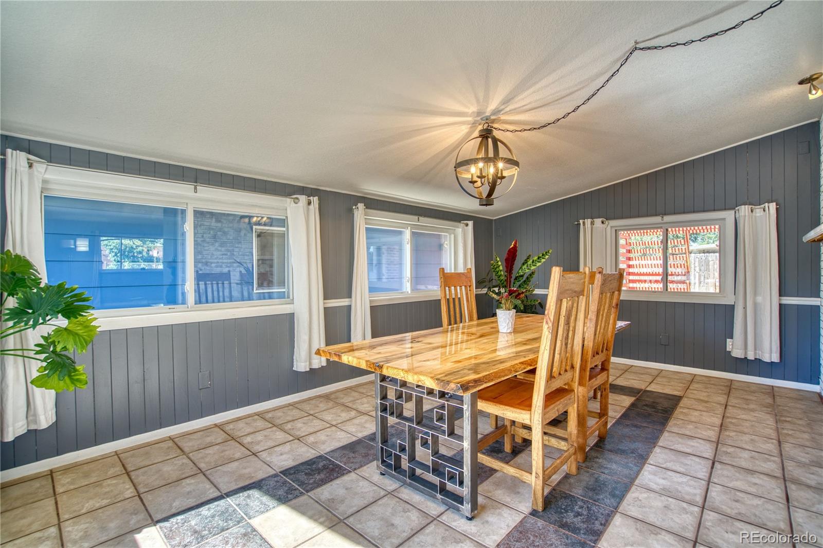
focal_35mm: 16
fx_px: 366
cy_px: 274
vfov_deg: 73.7
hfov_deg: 96.8
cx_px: 412
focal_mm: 16
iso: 500
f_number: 4
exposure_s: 1/125
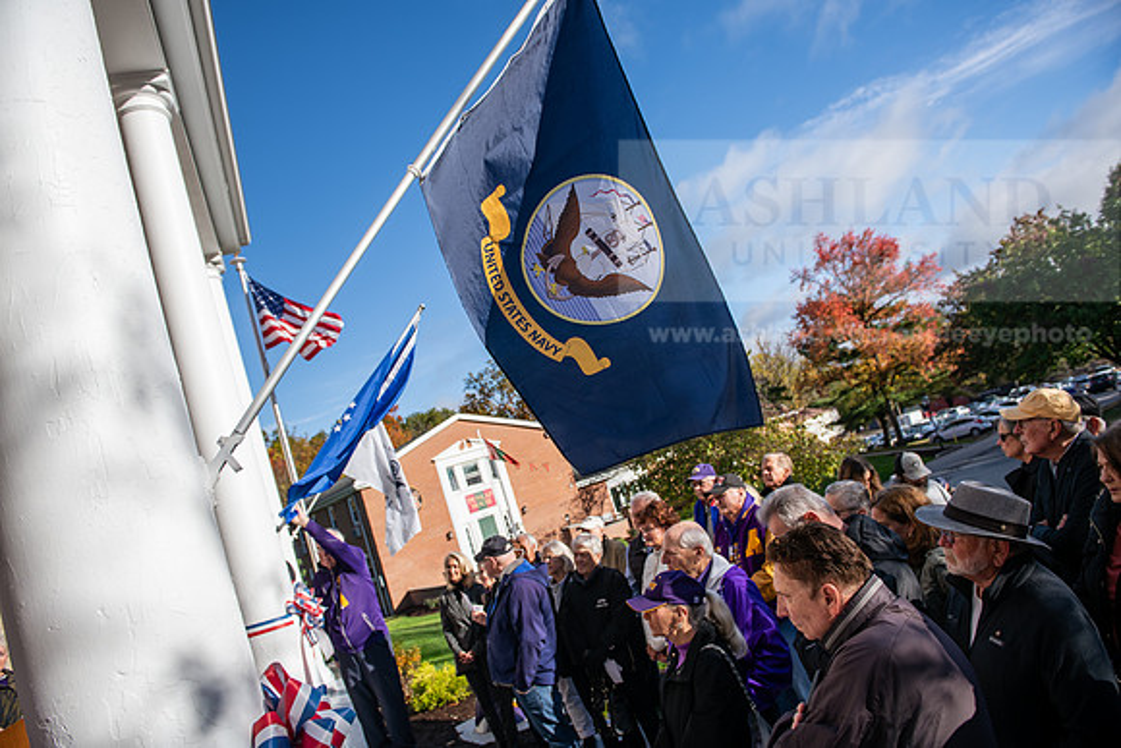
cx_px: 560
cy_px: 374
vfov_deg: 53.2
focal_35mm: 24
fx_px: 747
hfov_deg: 73.7
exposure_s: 1/800
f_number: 3.5
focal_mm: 24
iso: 80
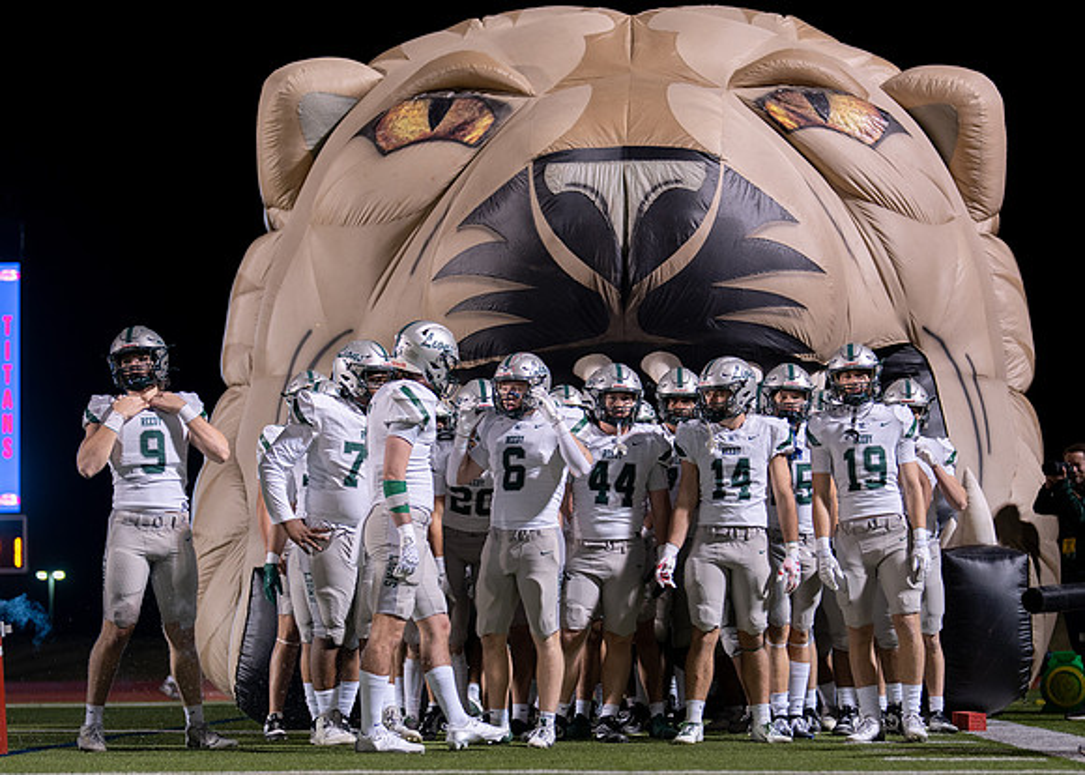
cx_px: 629
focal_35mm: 72
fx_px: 2233
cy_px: 515
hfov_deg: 27.3
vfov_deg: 19.6
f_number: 1.2
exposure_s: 1/400
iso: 400
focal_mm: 50
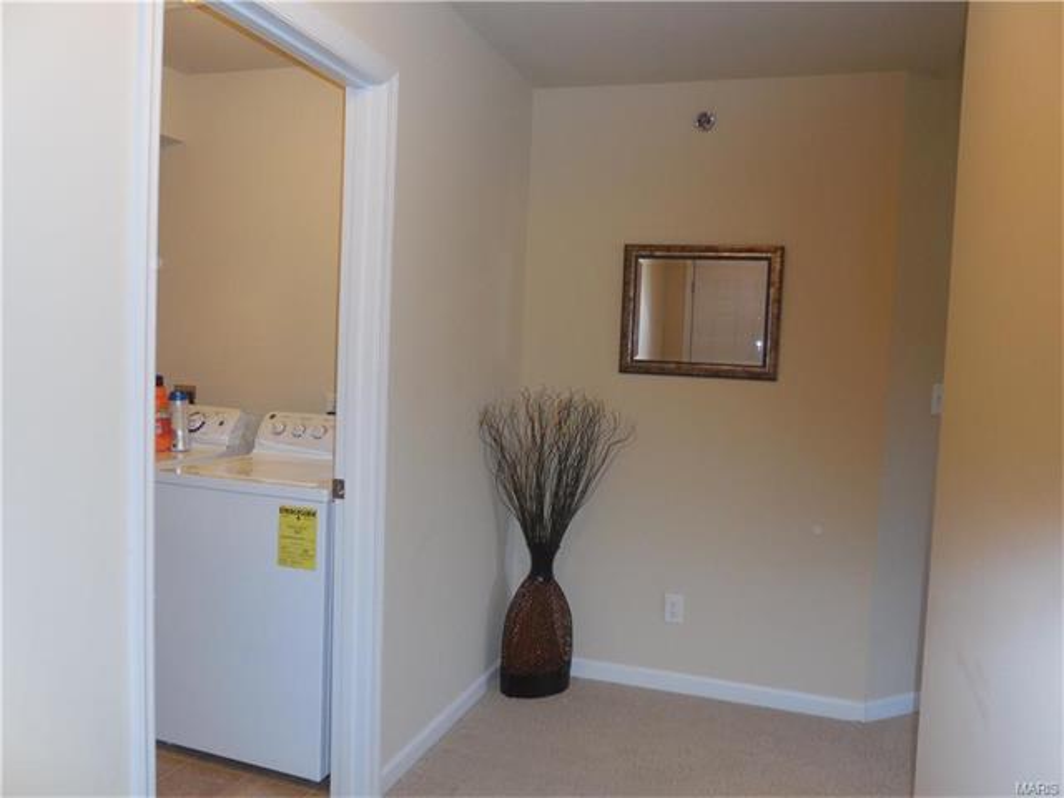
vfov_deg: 53.1
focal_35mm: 26
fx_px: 799
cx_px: 532
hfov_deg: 67.3
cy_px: 399
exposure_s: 1/25
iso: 220
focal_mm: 4.6
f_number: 3.5
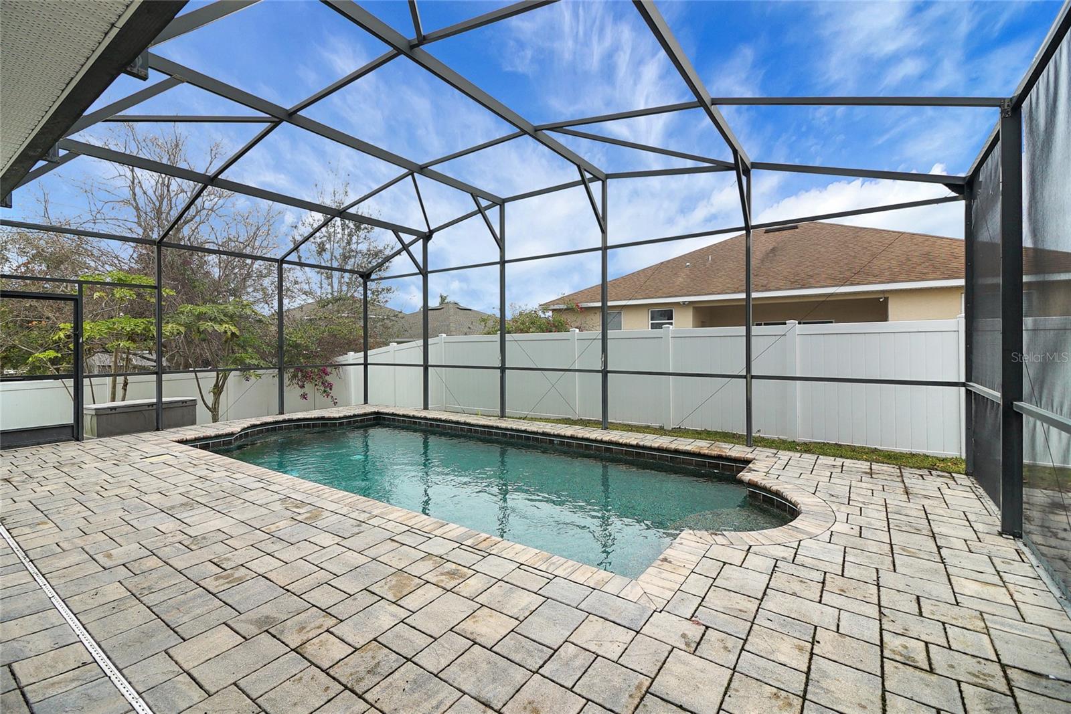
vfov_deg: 77.3
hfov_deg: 100.4
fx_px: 446
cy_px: 357
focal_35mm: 15
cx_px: 536
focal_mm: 10
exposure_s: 1/100
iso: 200
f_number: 7.1
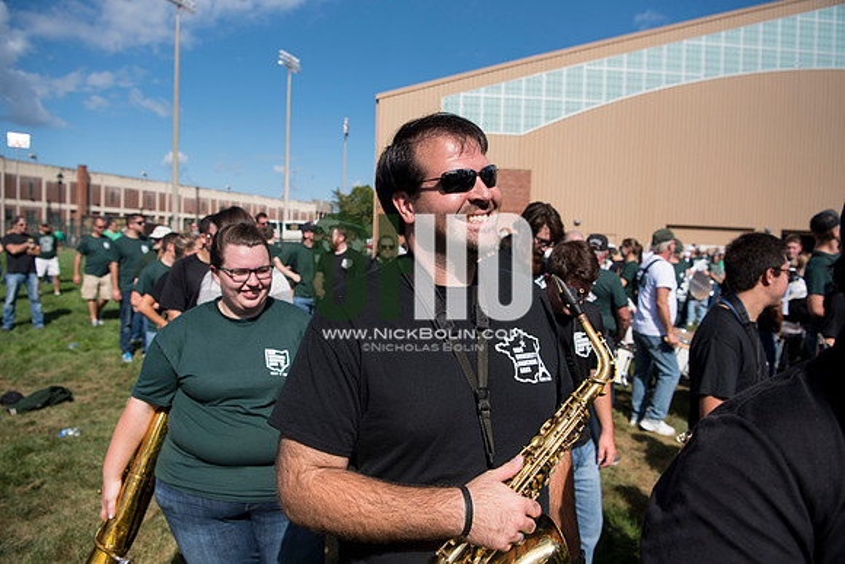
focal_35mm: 24
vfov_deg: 53.2
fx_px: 563
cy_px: 282
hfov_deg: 73.7
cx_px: 422
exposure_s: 1/2500
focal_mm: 24
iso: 250
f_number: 4.5
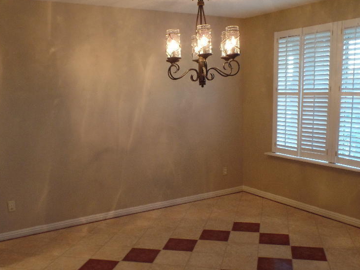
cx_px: 181
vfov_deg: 36.7
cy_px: 162
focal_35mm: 39
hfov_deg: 47.9
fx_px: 406
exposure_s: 1/30
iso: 320
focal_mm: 5
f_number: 2.9
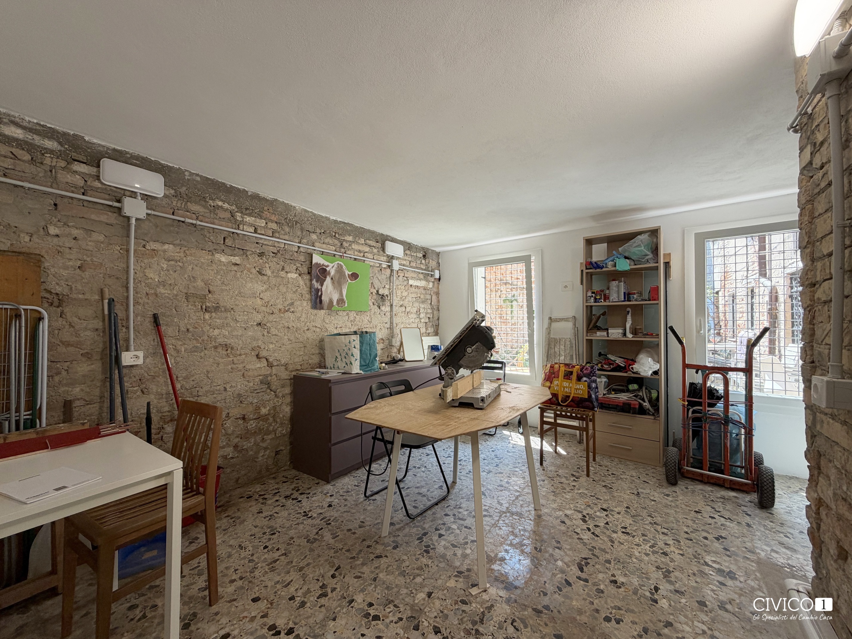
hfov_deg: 102.1
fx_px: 345
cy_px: 320
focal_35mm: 14
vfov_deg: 85.7
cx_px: 426
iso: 50
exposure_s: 1/121
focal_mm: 2.22
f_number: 2.2
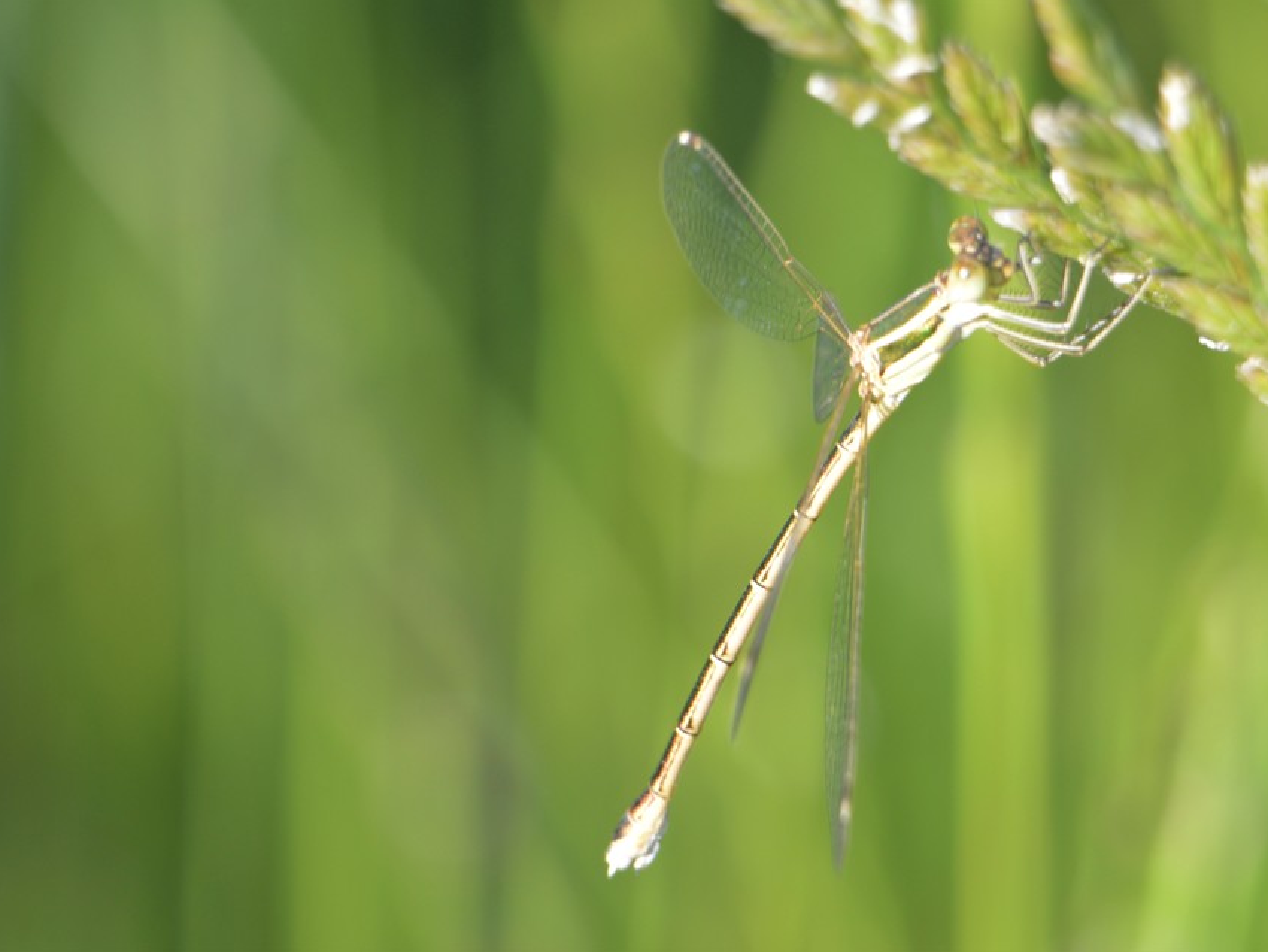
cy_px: 476
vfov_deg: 4.2
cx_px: 663
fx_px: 13117
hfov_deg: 5.5
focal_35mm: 358
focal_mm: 220
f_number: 8
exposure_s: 1/125
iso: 400
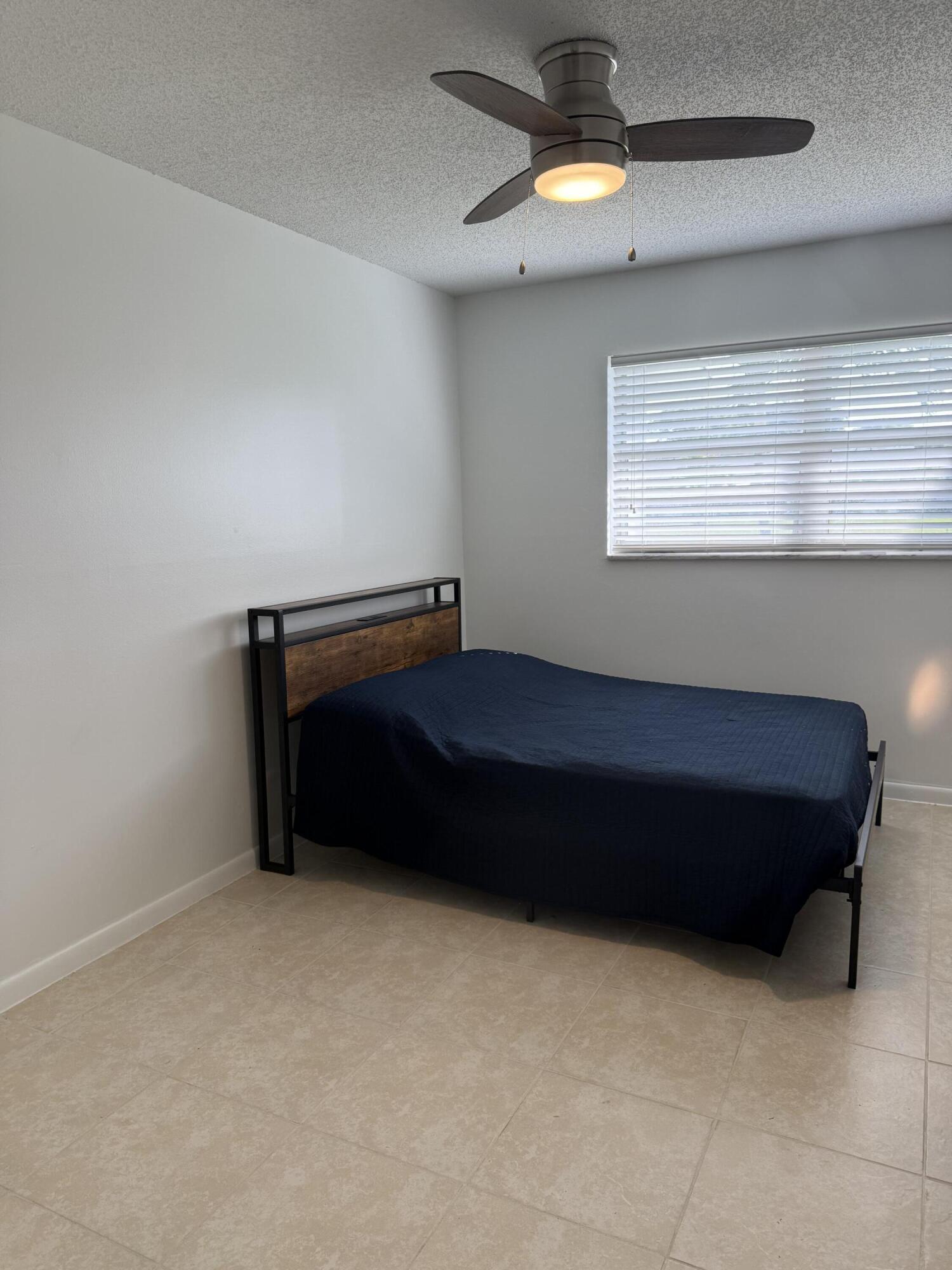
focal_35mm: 24
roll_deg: +0.8
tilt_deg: -8.4
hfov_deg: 56.8
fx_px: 880
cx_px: 476
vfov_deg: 71.6
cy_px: 635
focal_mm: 6.76
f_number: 1.78
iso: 100
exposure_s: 1/234
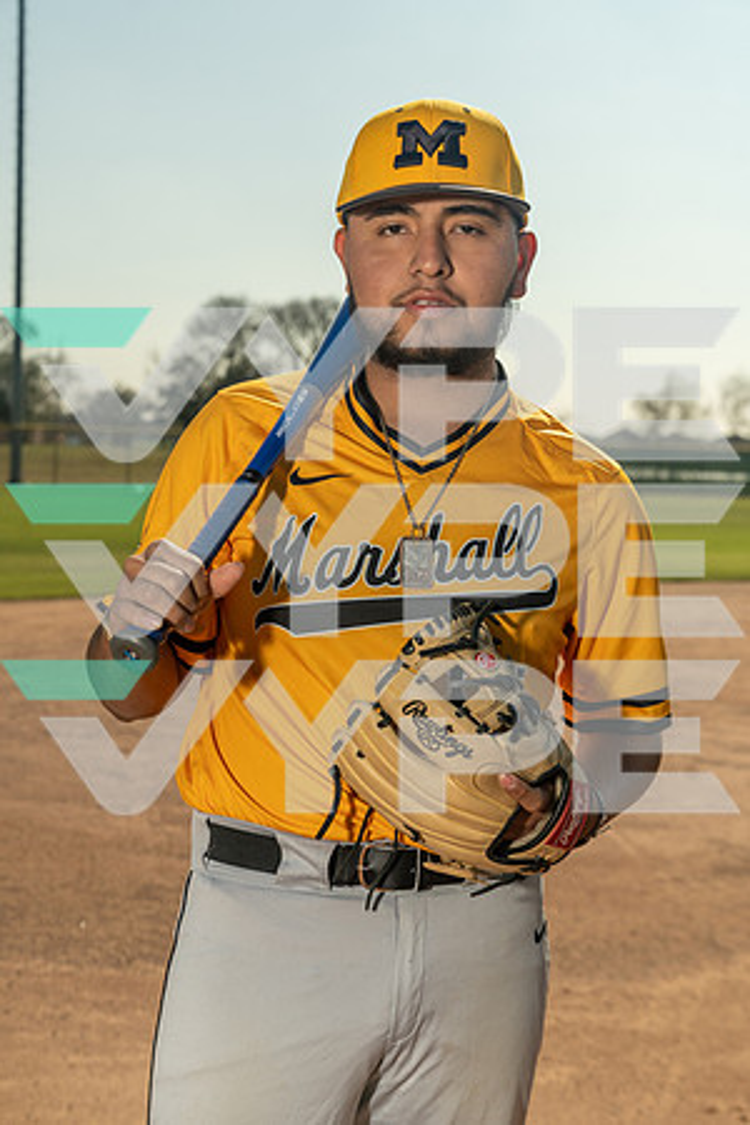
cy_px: 562
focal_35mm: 59
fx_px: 1844
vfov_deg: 33.9
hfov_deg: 23.0
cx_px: 375
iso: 500
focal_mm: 59
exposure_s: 1/200
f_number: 5.6
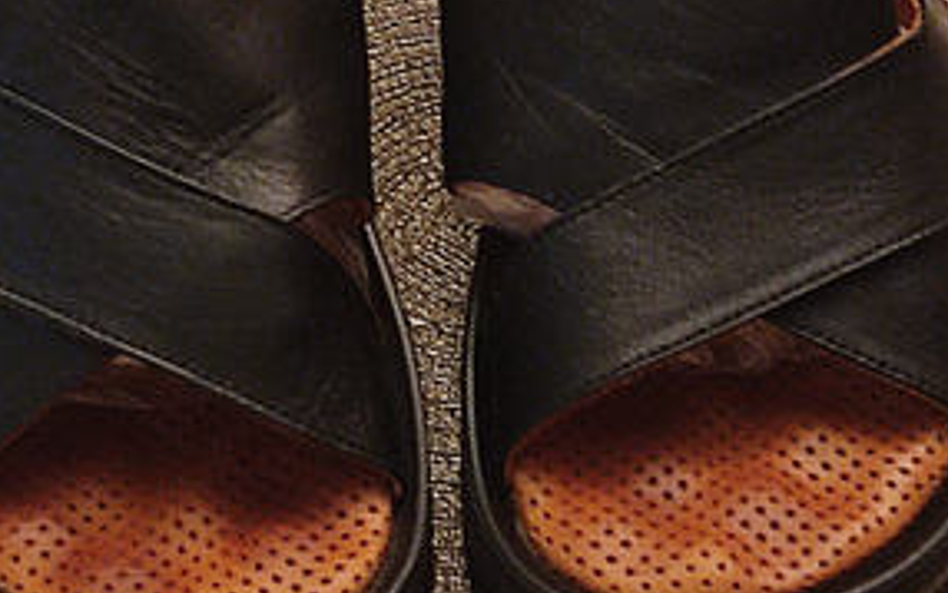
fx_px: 3205
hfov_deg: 16.8
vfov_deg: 10.5
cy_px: 113
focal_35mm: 124
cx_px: 459
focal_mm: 4.71
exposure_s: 1/25
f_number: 1.79
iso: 884
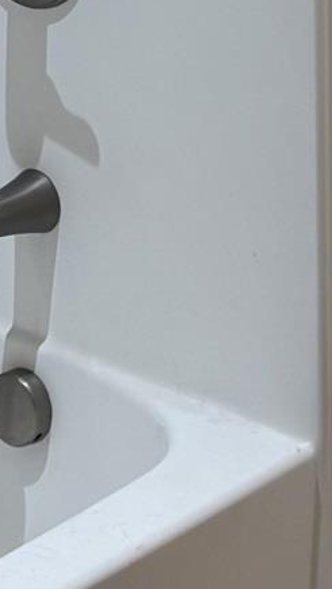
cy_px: -330
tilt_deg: -7.4
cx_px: 66
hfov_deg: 8.1
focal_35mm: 150
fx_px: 2345
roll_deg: +0.4
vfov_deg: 13.4
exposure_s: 1/120
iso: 80
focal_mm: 5.96
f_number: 1.6
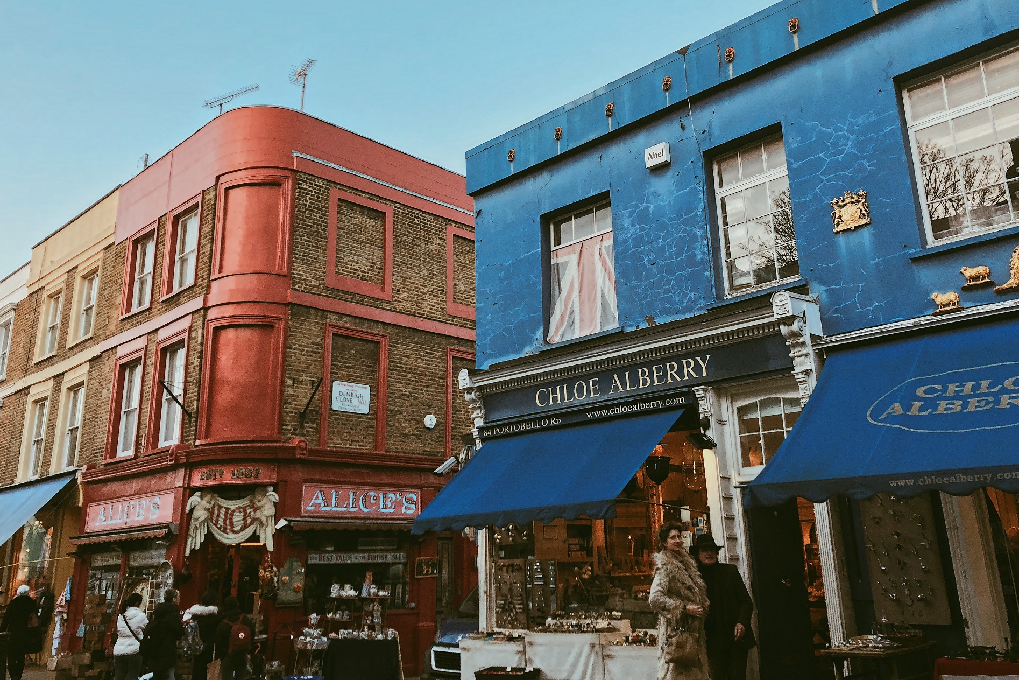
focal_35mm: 31
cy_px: 303
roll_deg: +2.8
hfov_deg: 60.3
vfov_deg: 42.3
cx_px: 515
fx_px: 877
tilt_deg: +17.7
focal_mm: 4
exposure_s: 1/216
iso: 20
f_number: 1.8
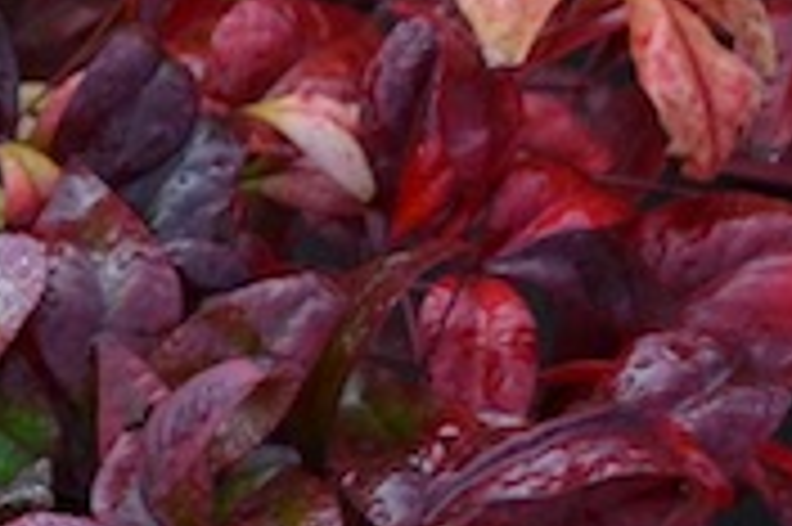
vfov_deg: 3.0
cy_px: 443
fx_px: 10119
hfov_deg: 4.3
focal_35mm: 460
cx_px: -1606
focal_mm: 45
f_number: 4.8
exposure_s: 1/160
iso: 125
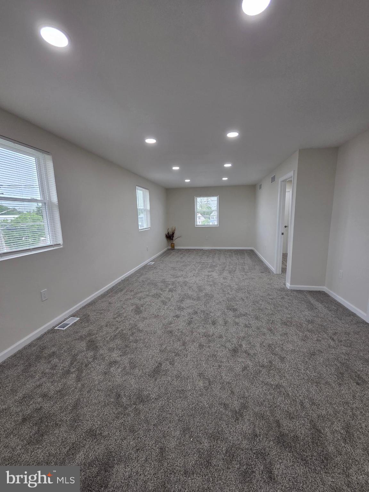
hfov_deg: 89.9
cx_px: 184
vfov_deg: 106.2
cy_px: 246
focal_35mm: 13
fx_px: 185
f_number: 2.2
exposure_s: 1/120
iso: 100
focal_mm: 2.2
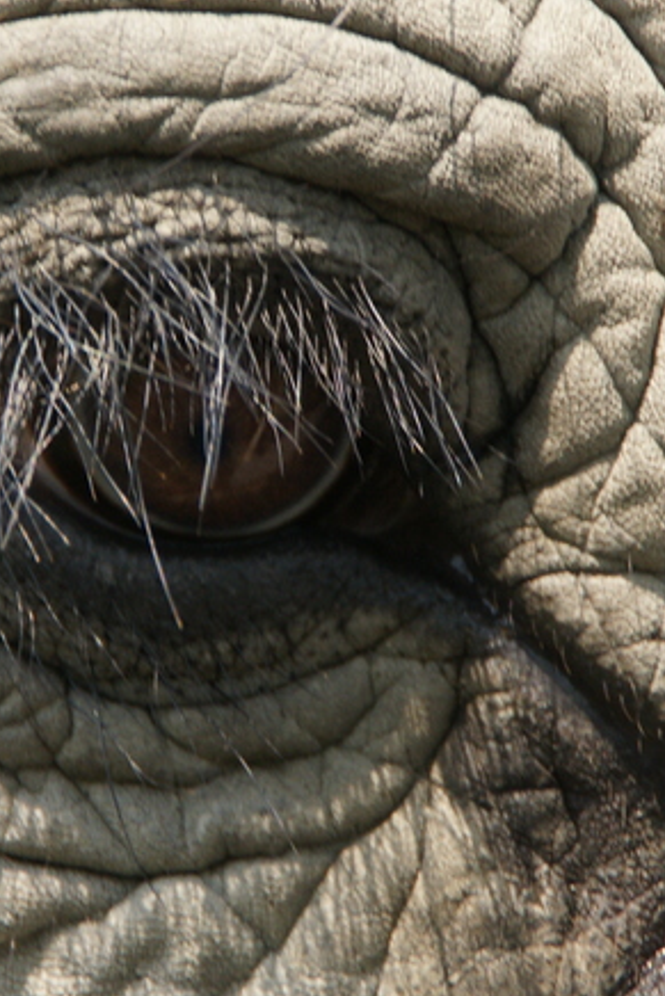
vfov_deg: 2.7
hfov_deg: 1.8
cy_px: 370
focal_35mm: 774
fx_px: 21428
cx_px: 215
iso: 500
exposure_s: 1/400
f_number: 6.3
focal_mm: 250
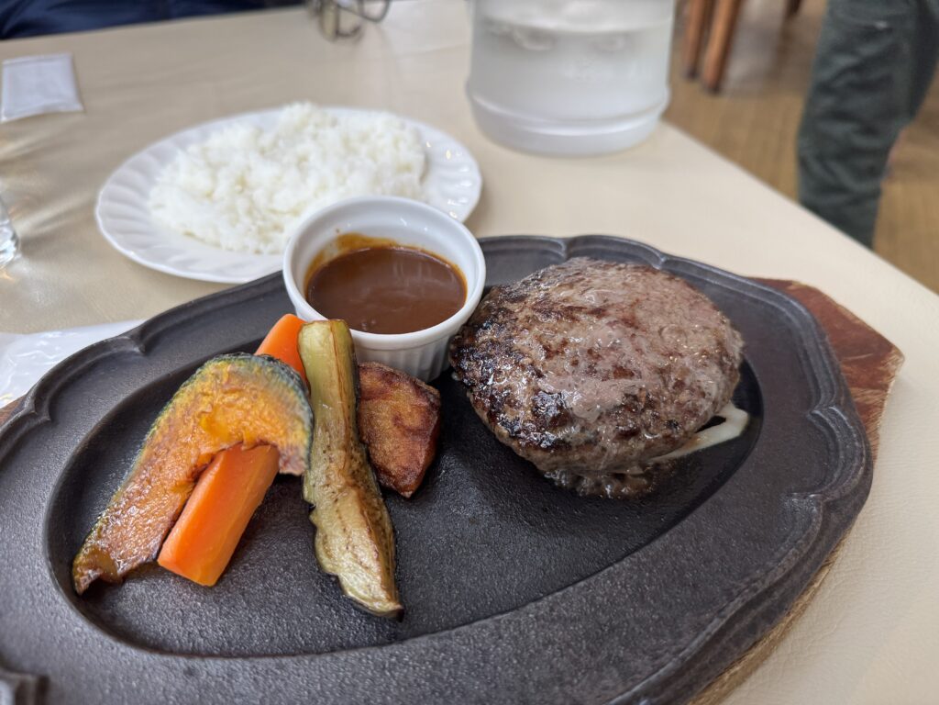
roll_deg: -0.1
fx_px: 651
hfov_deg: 71.6
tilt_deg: -40.6
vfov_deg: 56.8
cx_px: 470
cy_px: 352
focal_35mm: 24
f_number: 1.78
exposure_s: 1/74
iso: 200
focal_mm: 6.76
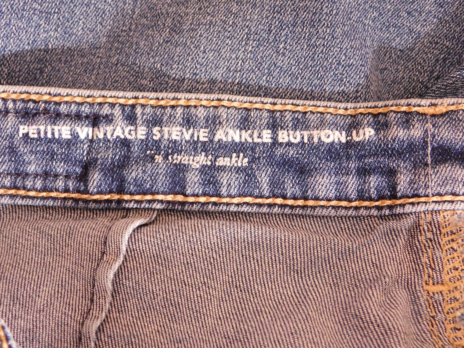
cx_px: 232
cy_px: 174
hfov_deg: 29.4
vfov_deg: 22.3
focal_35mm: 66
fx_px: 885
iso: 320
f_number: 4.2
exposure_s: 1/30
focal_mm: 11.7
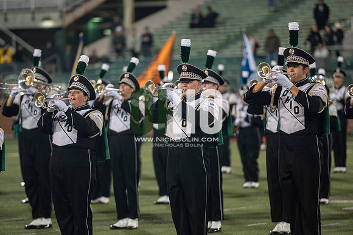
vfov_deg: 6.9
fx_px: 1960
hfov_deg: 10.3
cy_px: 118
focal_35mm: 200
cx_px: 176
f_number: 2.8
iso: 1000
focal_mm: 200
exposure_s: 1/500
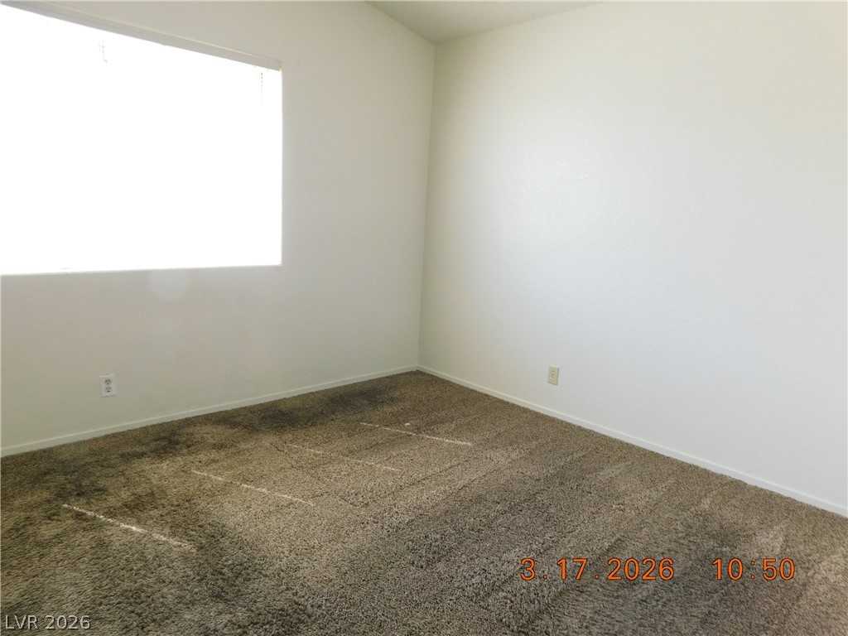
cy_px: 318
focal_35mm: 23
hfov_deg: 73.9
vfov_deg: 58.9
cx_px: 424
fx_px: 563
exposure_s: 1/60
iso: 125
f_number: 3
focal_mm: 4
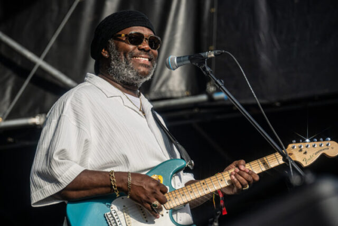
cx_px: 169
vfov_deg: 6.0
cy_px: 113
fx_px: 2160
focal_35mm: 230
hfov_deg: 8.9
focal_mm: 230
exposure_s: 1/1250
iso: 400
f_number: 8
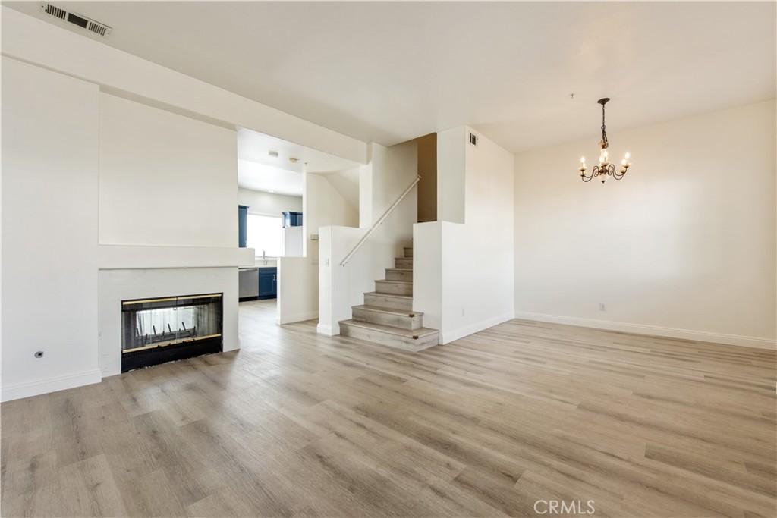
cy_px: 259
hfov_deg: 100.4
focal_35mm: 15
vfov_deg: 77.3
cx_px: 388
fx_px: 324
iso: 560
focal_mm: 15
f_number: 5.6
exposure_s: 1/125
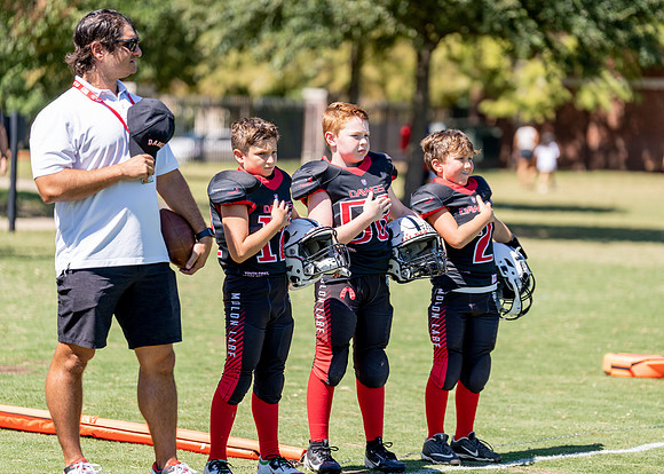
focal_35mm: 150
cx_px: 357
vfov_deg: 9.6
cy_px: 238
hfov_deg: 13.4
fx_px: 2821
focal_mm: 142
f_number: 2.8
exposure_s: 1/1250
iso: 100
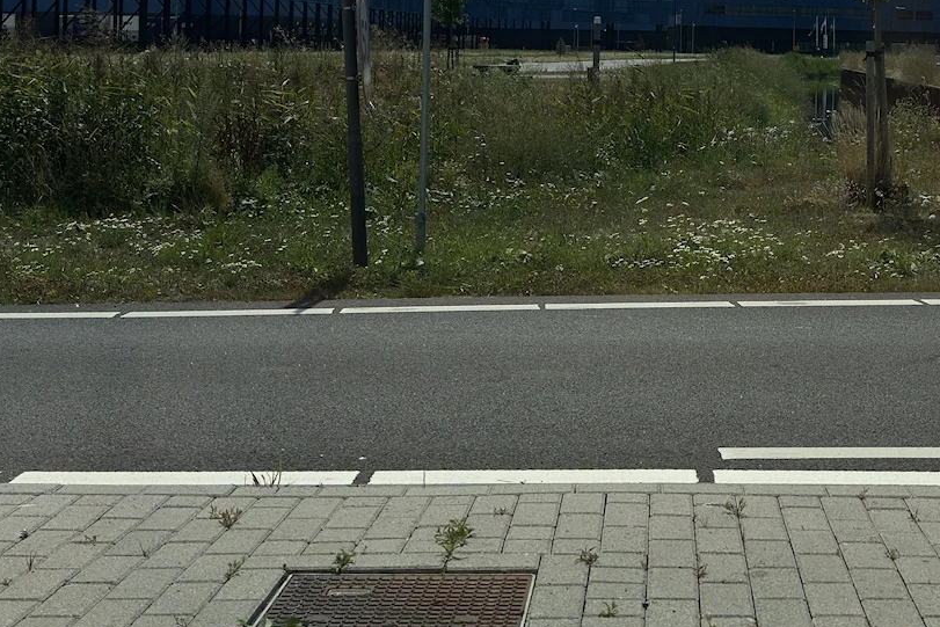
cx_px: 717
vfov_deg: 20.7
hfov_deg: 31.3
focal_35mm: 63
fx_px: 1645
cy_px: -25
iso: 100
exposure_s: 1/15385
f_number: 1.78
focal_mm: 6.86
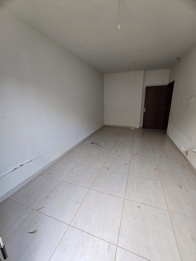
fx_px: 98
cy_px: 130
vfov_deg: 106.2
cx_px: 98
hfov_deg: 89.9
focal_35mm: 13
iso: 125
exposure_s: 1/100
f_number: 2.2
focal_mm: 2.2
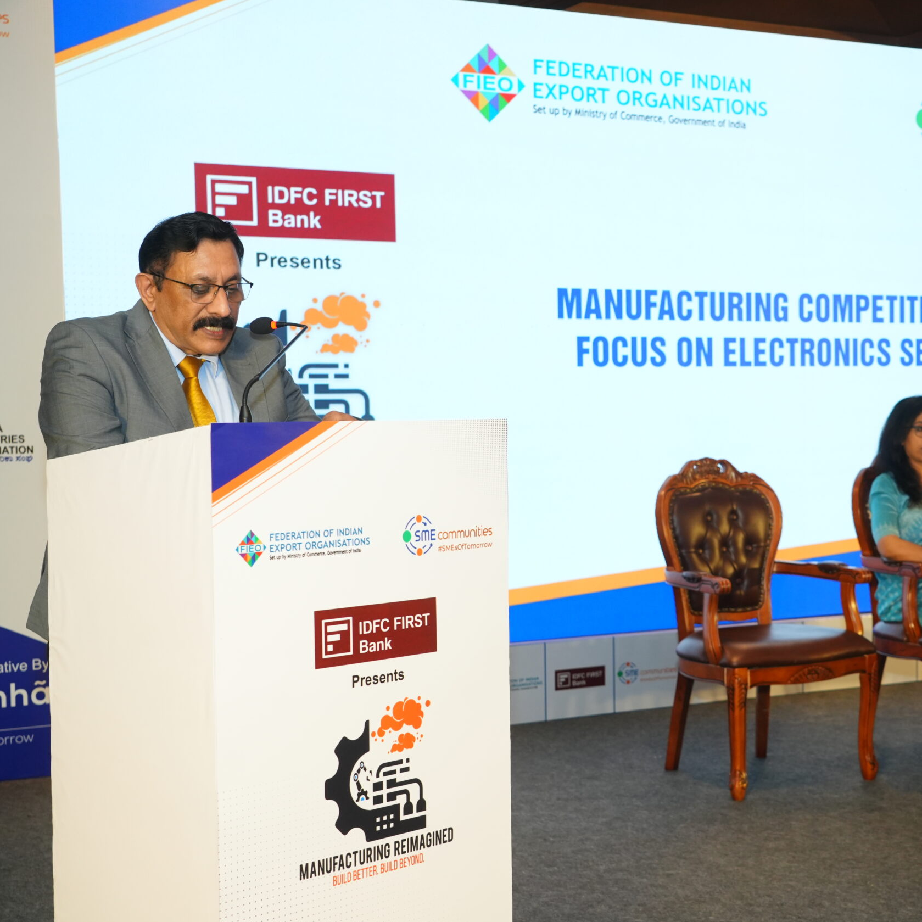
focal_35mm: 57
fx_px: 1718
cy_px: 468
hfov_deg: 29.8
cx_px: 641
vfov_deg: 30.0
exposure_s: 1/160
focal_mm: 44
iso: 1600
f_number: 5.6
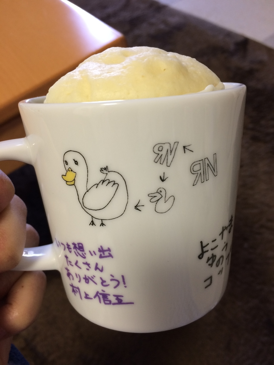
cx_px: 137
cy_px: 182
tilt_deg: -51.2
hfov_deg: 48.2
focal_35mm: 29
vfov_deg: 61.7
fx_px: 306
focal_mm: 4.15
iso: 80
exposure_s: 1/30
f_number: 2.2
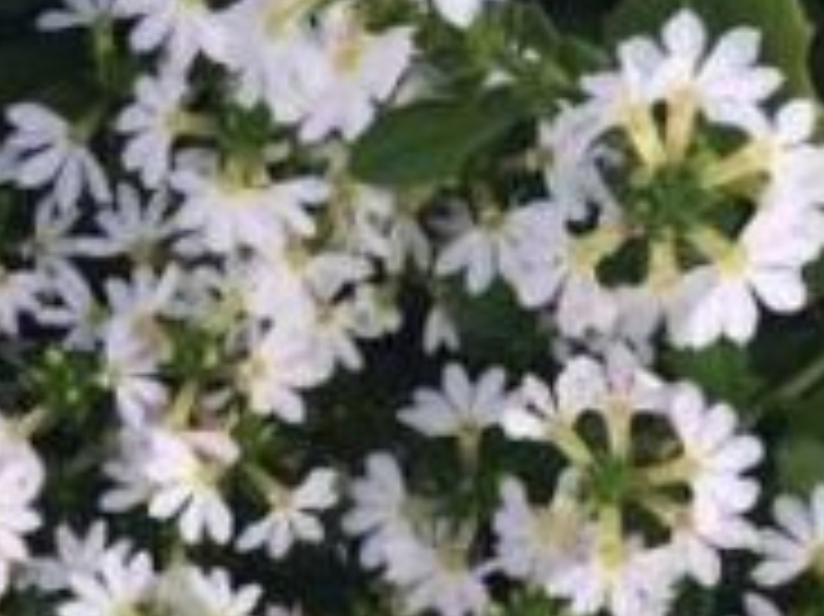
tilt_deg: -65.8
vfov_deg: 11.7
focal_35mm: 122
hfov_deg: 15.1
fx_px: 2902
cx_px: -360
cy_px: 872
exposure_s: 1/1080
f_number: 2.2
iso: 32
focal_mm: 4.15
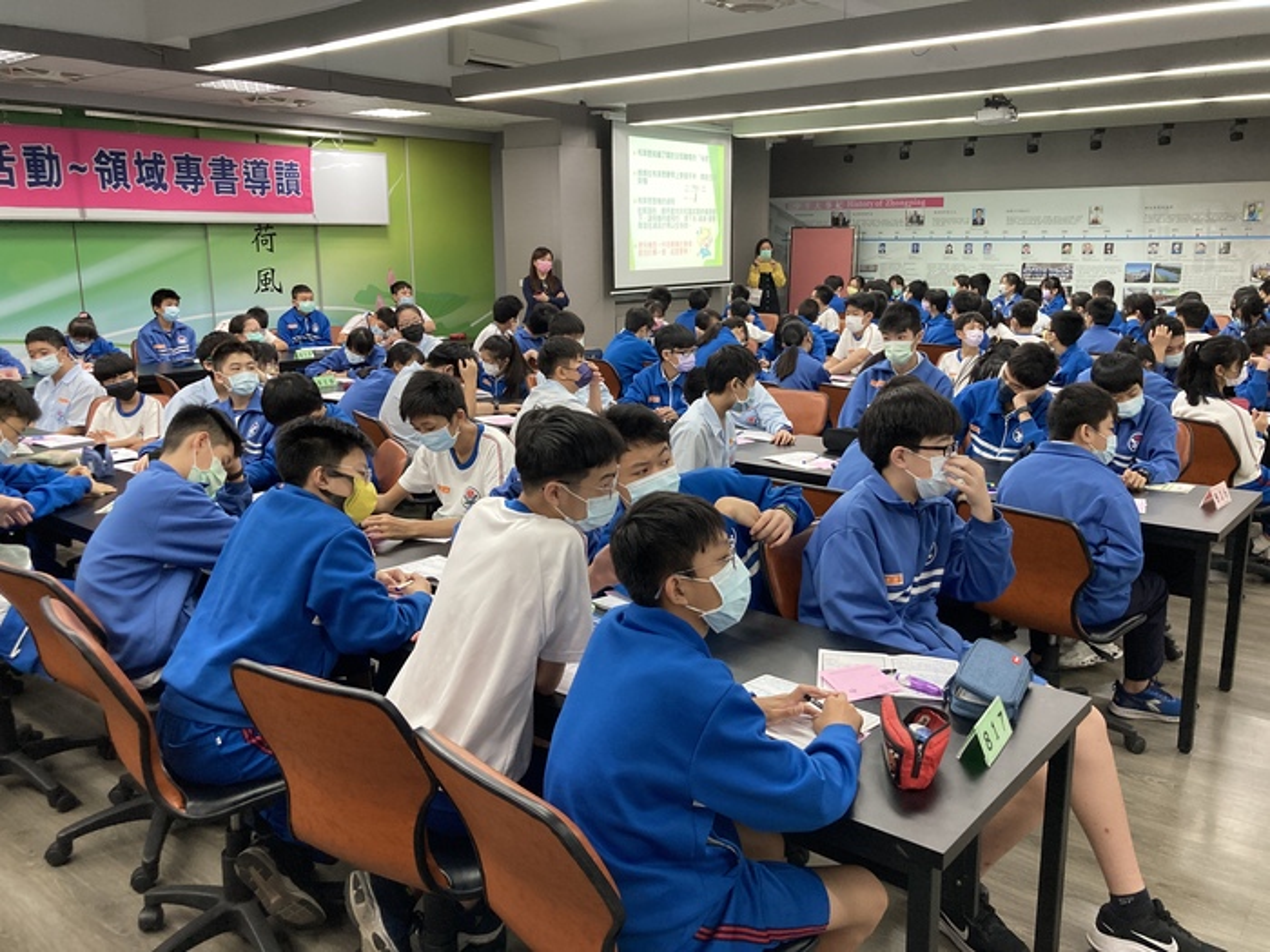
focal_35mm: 28
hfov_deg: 63.4
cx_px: 635
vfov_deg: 49.7
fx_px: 1027
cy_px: 476
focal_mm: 3.99
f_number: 1.8
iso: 200
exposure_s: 1/60
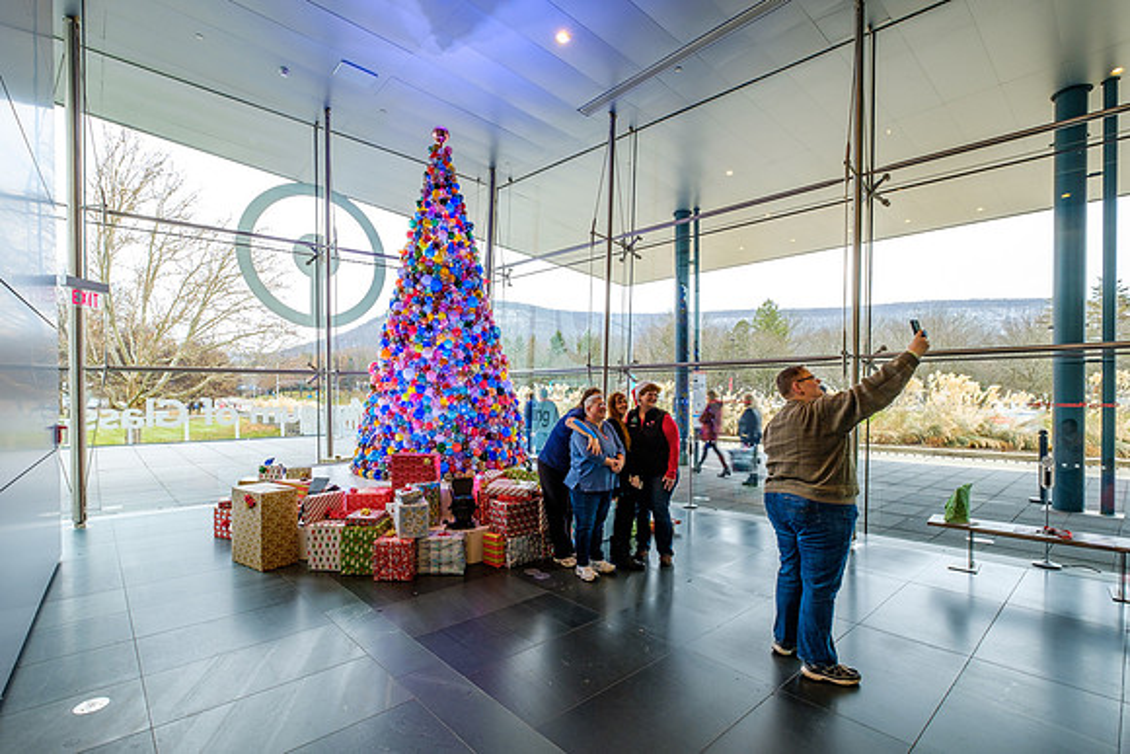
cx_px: 534
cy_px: 401
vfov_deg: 73.9
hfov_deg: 96.8
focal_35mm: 16
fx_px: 501
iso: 200
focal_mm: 10
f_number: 8
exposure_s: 1/10
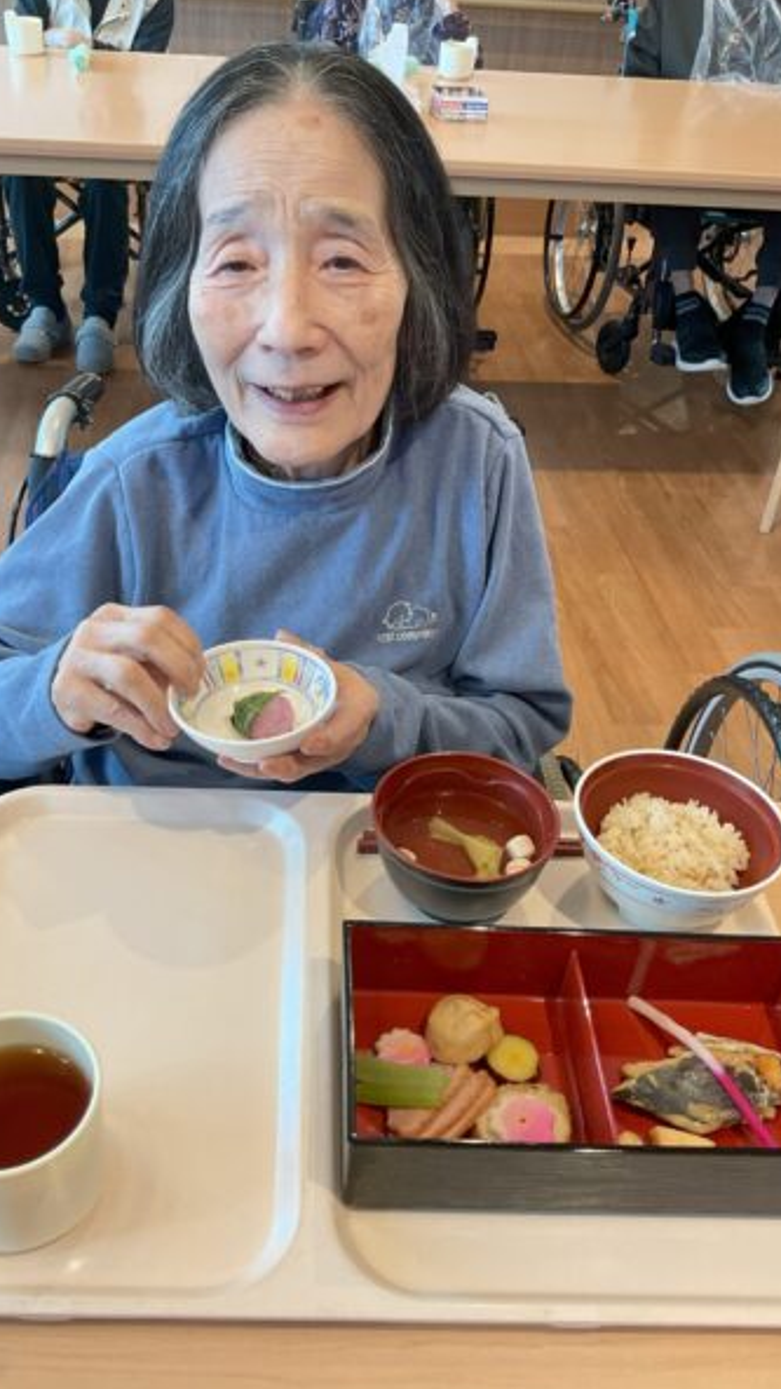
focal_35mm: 32
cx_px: 340
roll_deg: -2.5
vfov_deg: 61.0
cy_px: 692
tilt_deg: -37.6
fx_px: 1178
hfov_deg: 36.6
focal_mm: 3
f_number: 1.8
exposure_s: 1/60
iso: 64
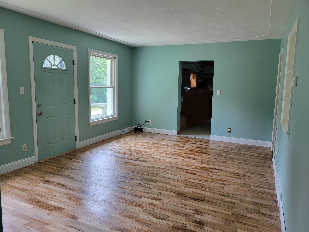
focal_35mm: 26
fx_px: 232
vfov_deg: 53.1
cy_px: 116
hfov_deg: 67.3
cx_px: 154
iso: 125
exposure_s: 1/120
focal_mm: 5.4
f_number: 1.8
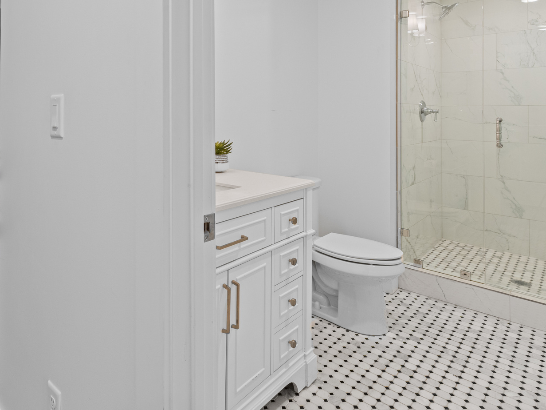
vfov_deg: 54.5
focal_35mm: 24
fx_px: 379
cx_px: 193
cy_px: 109
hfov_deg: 70.0
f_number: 7.1
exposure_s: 1/6
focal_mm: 10
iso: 320
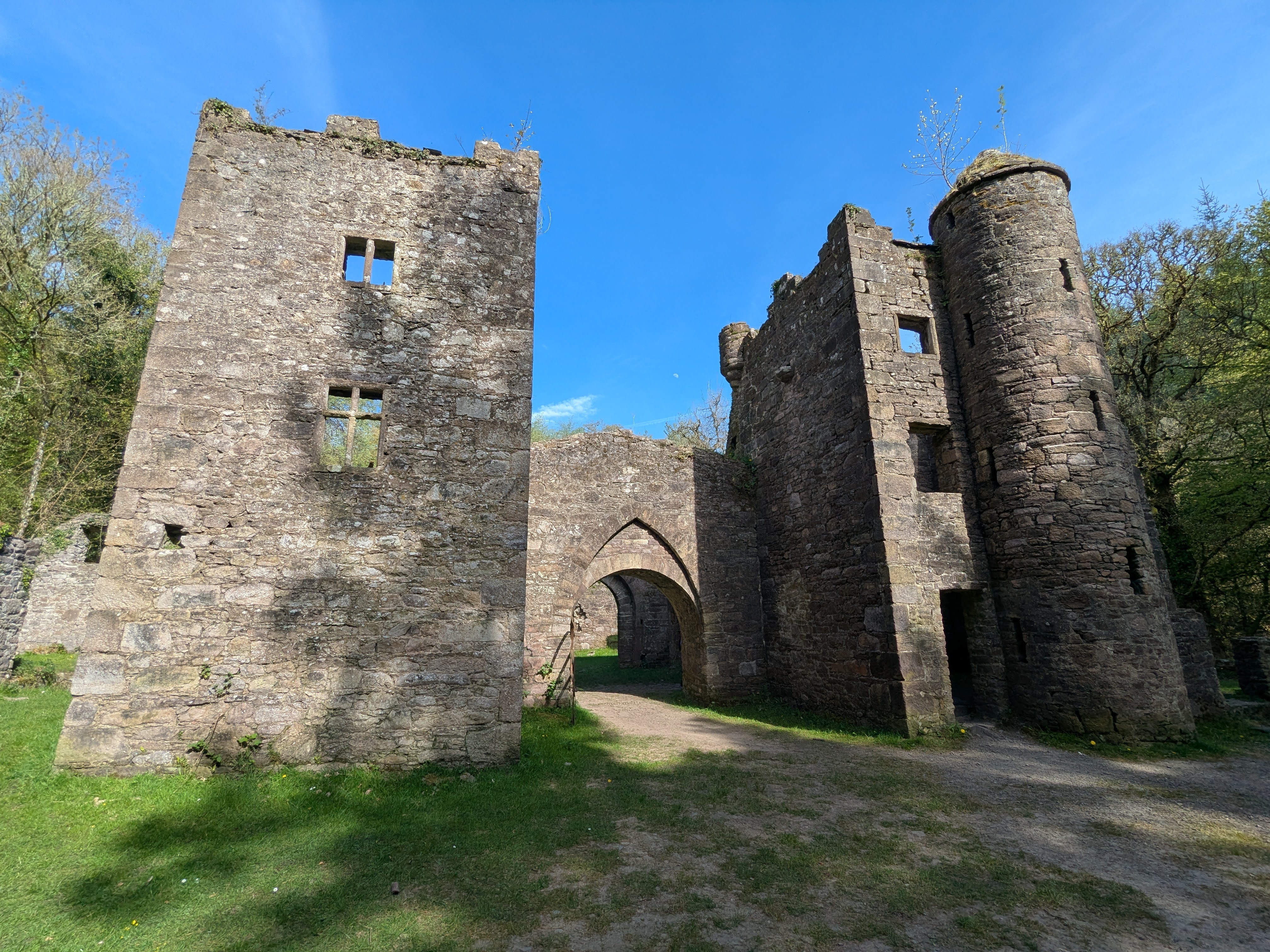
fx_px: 587
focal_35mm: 16
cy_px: 476
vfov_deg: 78.1
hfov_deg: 94.5
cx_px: 635
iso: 52
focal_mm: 2.35
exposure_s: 1/788
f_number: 2.2
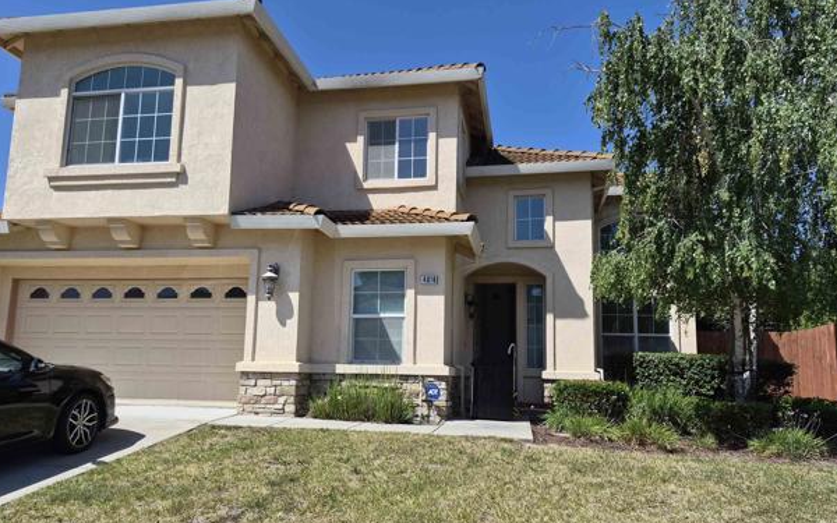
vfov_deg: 47.5
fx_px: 593
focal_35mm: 26
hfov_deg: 70.4
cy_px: 285
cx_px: 412
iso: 80
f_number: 1.8
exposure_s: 1/6368
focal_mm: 5.4
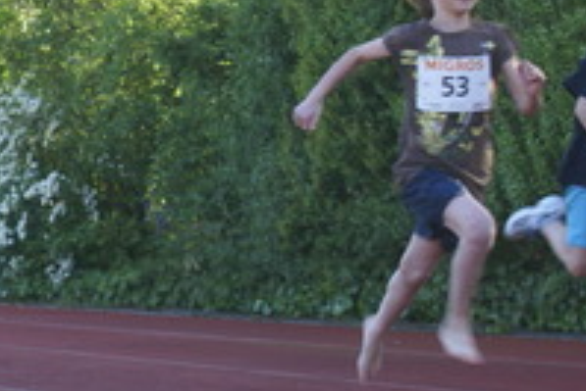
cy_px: 218
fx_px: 2987
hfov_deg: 10.9
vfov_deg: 7.5
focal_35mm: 183
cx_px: -180
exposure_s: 1/160
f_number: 5.6
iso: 250
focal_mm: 45
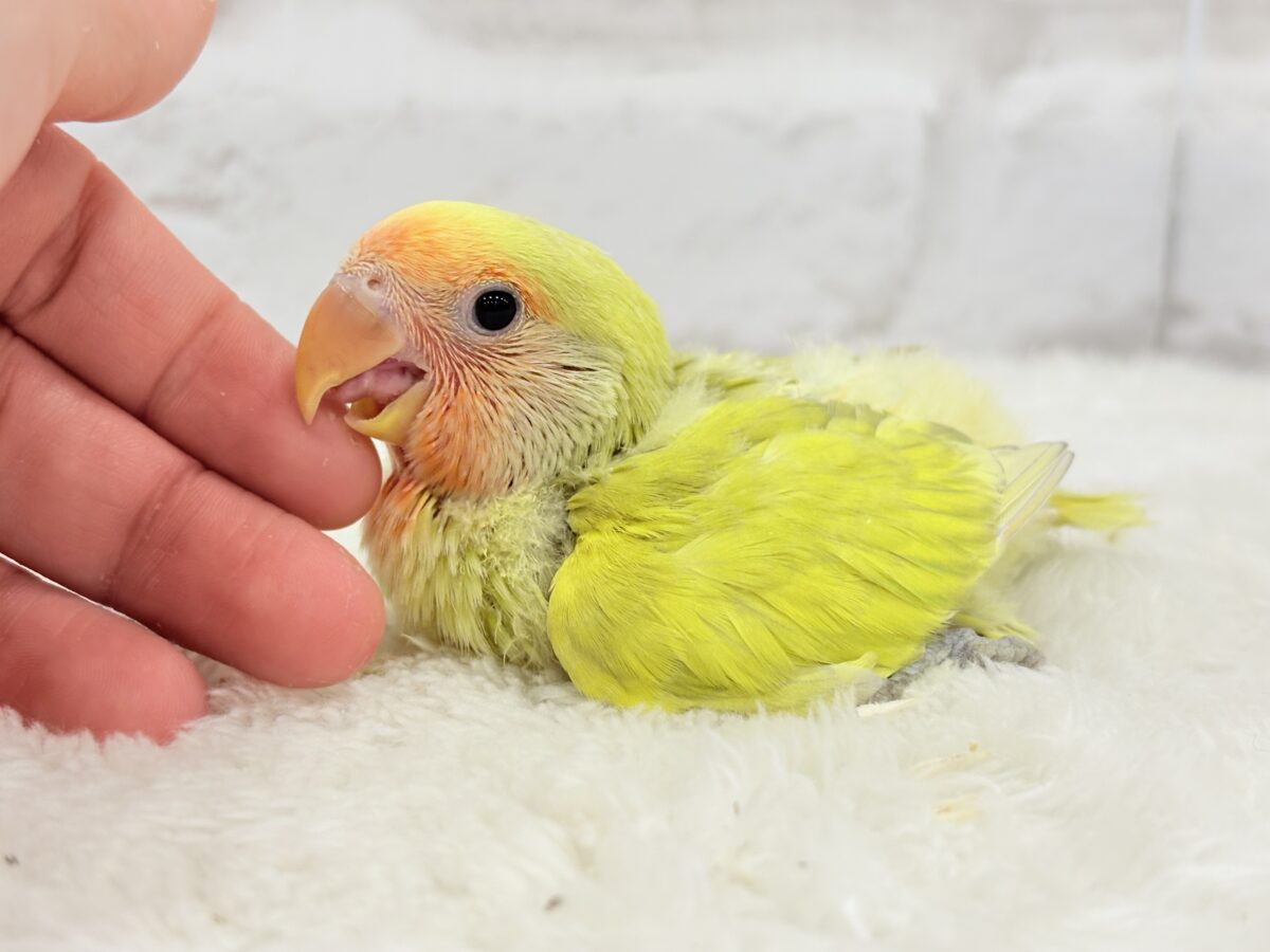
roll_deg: -2.7
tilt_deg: -11.7
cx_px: 635
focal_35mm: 52
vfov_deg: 28.0
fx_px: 1908
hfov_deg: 36.8
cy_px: 476
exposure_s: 1/100
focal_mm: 5.96
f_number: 1.6
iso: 64
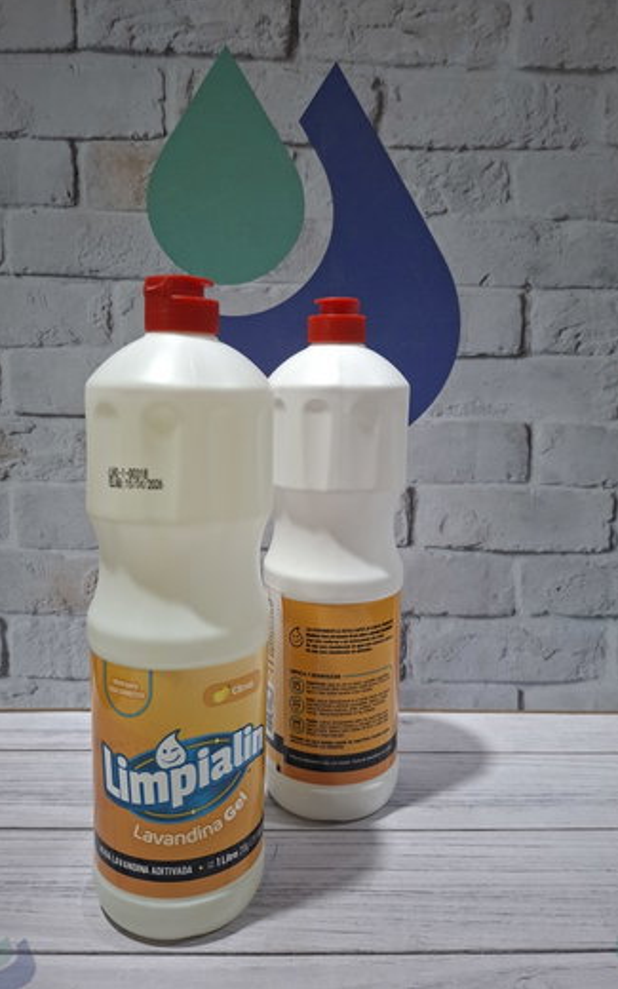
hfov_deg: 49.2
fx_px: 674
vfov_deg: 72.5
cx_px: 281
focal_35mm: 25
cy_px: 484
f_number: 1.8
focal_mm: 5.54
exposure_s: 1/33
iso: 320
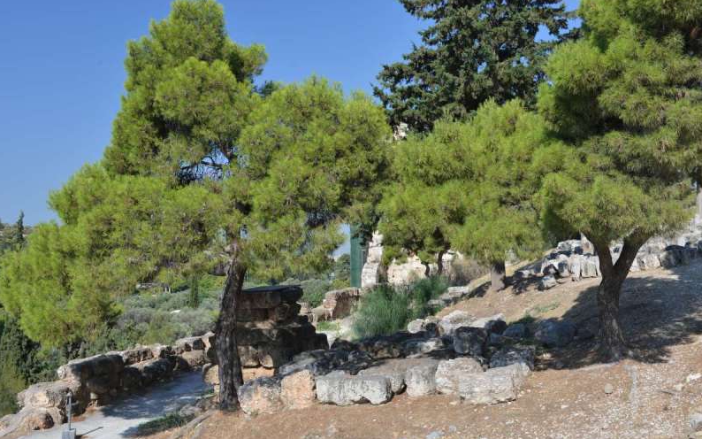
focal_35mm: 37
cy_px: 233
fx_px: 708
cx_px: 350
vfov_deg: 34.4
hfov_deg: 52.8
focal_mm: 36
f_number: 9
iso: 560
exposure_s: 1/320
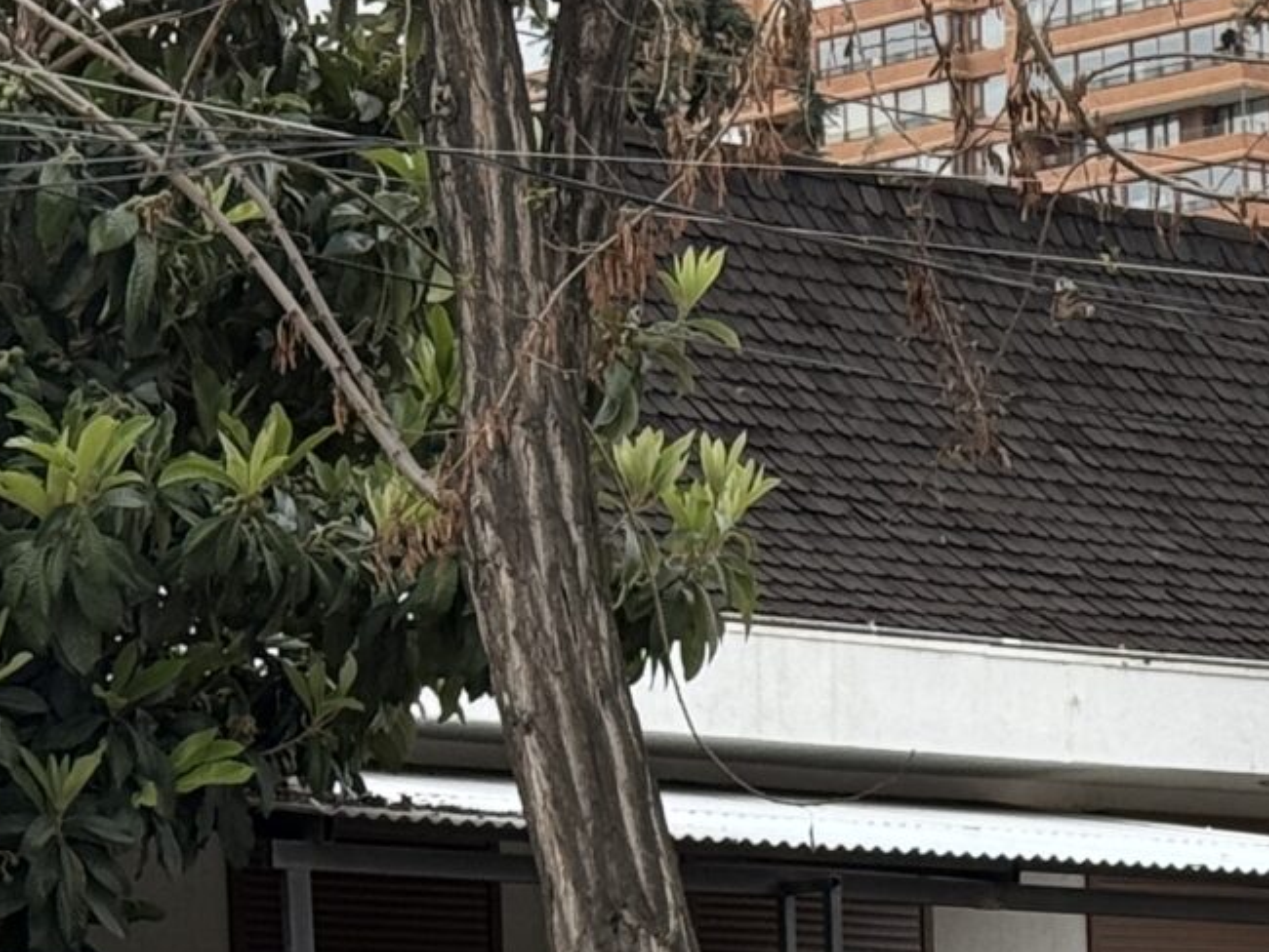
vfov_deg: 7.6
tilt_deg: -3.1
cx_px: 1406
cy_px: 1849
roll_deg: +1.5
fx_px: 6931
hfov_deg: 10.3
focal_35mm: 189
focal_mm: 6.76
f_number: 1.78
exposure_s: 1/715
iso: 64
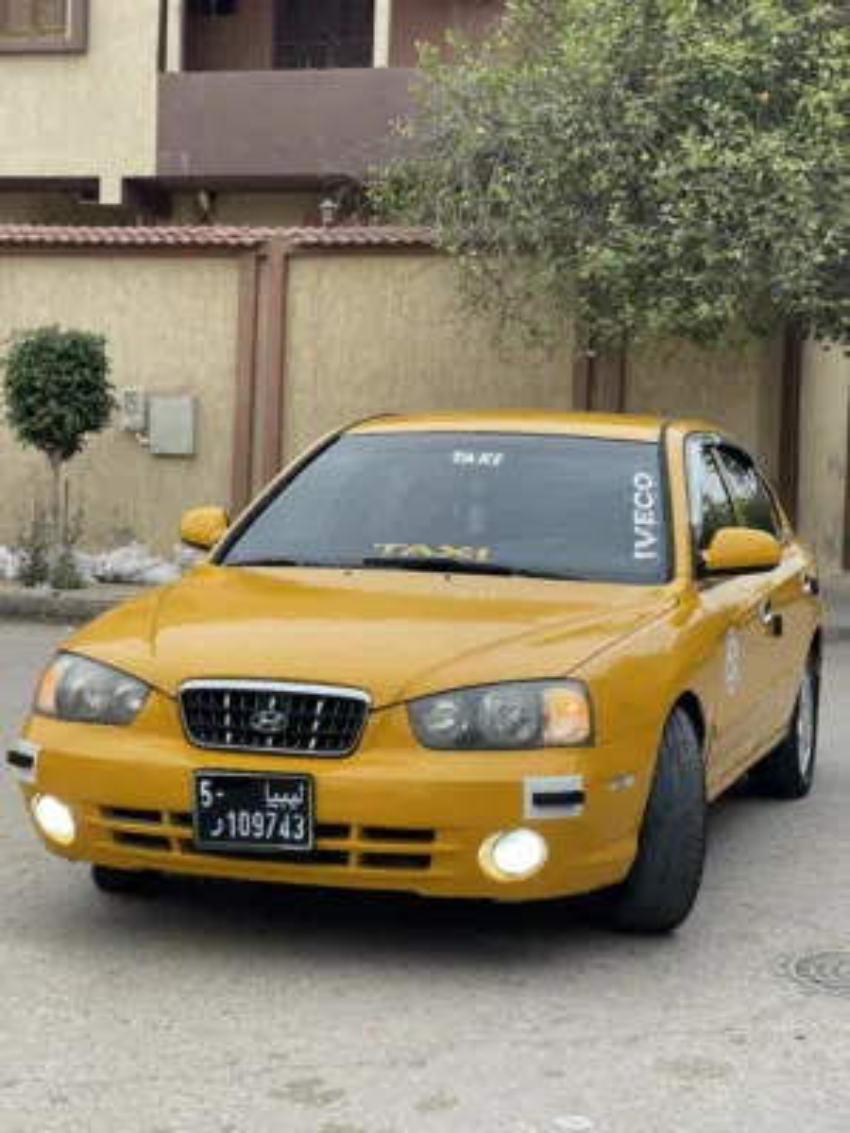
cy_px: 566
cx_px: 425
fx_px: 2095
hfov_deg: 22.9
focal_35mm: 64
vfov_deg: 30.3
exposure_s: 1/99
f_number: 2.2
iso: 40
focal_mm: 7.5
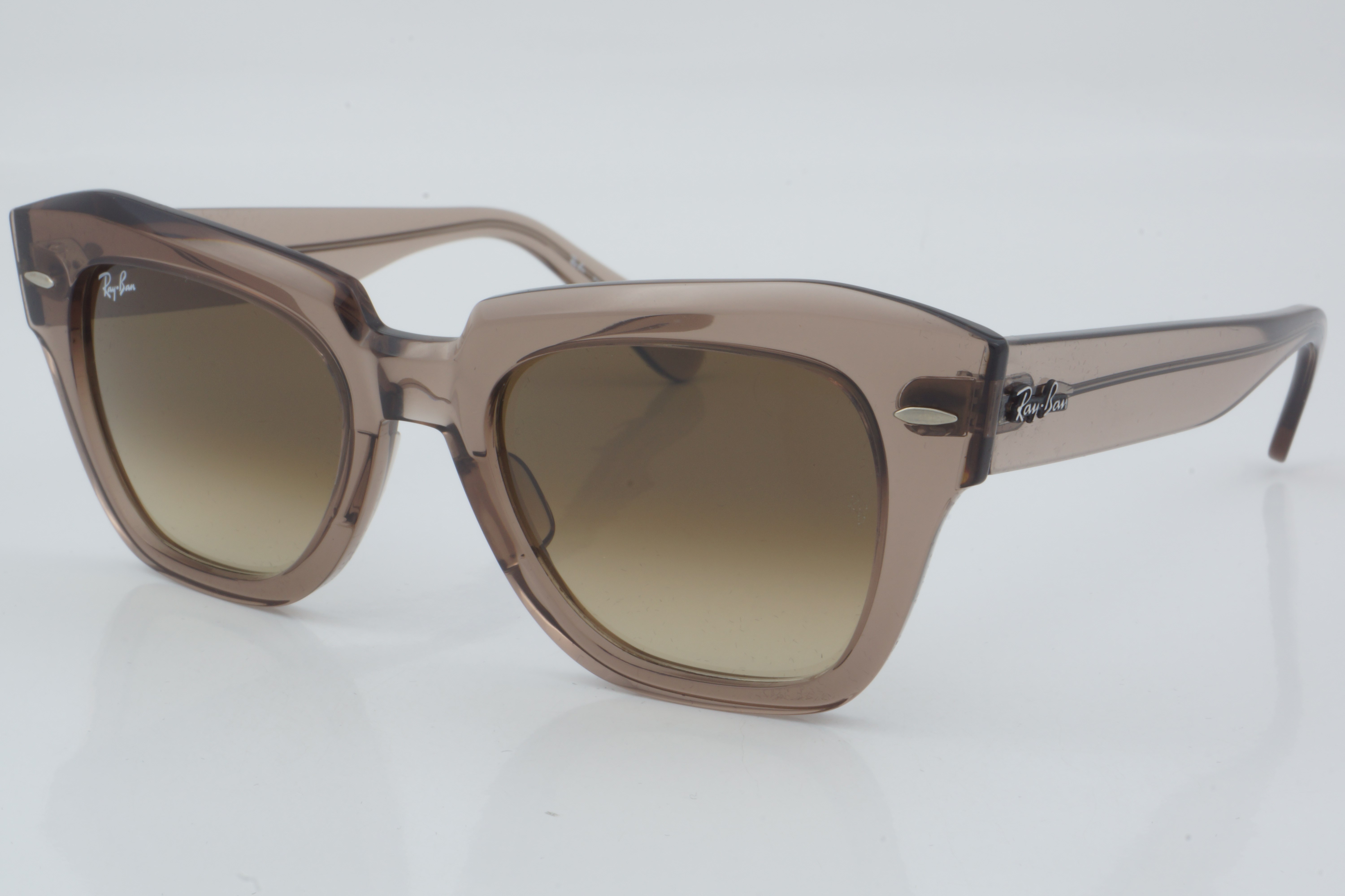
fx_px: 2802
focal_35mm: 75
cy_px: 448
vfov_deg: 18.2
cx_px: 672
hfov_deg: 27.0
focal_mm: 50
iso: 100
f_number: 29
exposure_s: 1/4
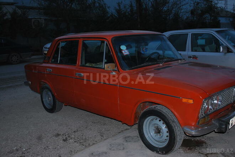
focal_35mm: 36
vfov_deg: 37.0
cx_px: 118
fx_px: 235
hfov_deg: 53.1
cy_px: 78
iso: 200
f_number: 4.2
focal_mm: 24
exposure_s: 1/60
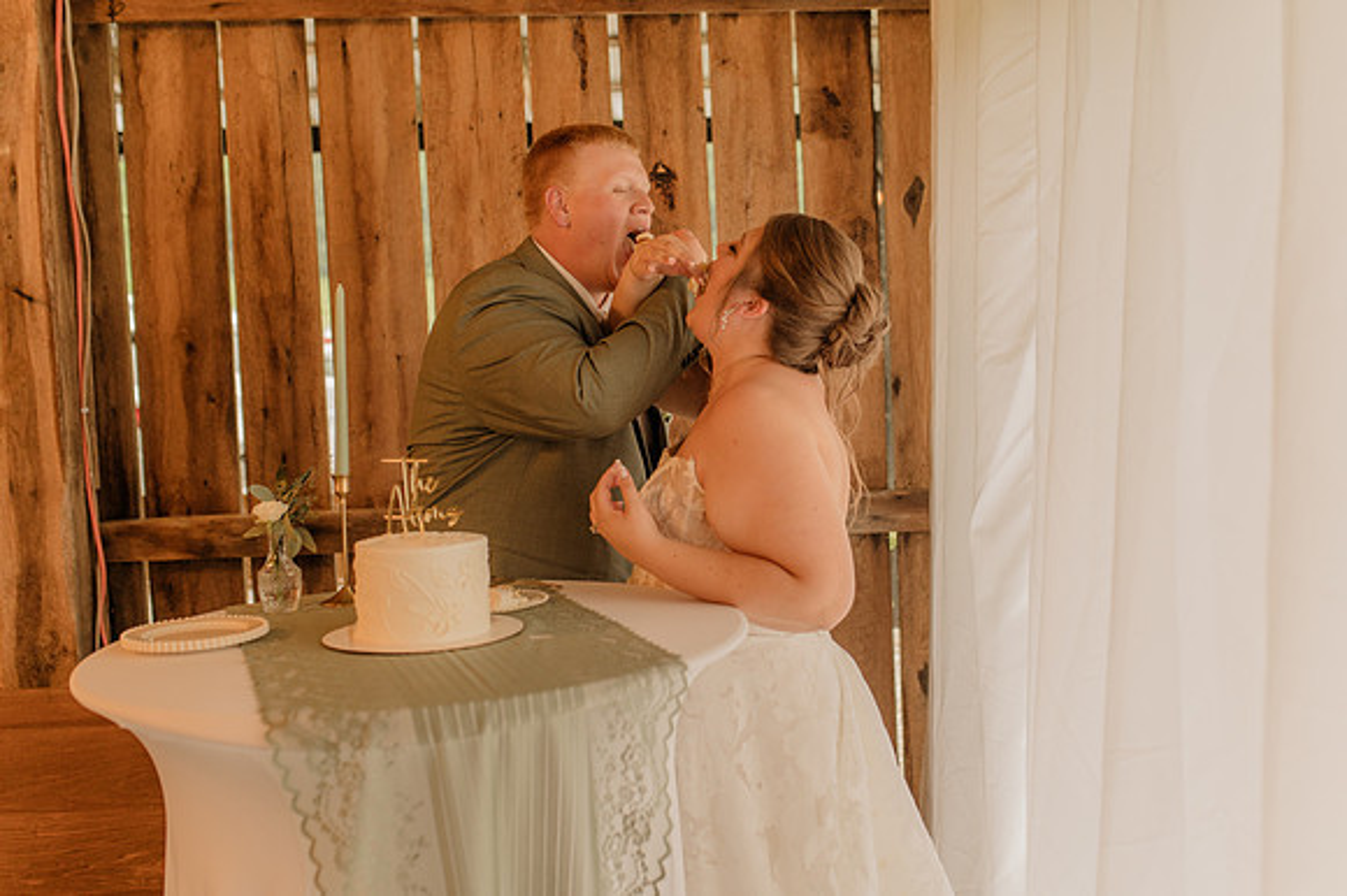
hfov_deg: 48.4
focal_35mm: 40
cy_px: 413
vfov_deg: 33.3
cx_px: 754
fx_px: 1496
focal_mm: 35
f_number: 2.5
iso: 640
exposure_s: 1/200
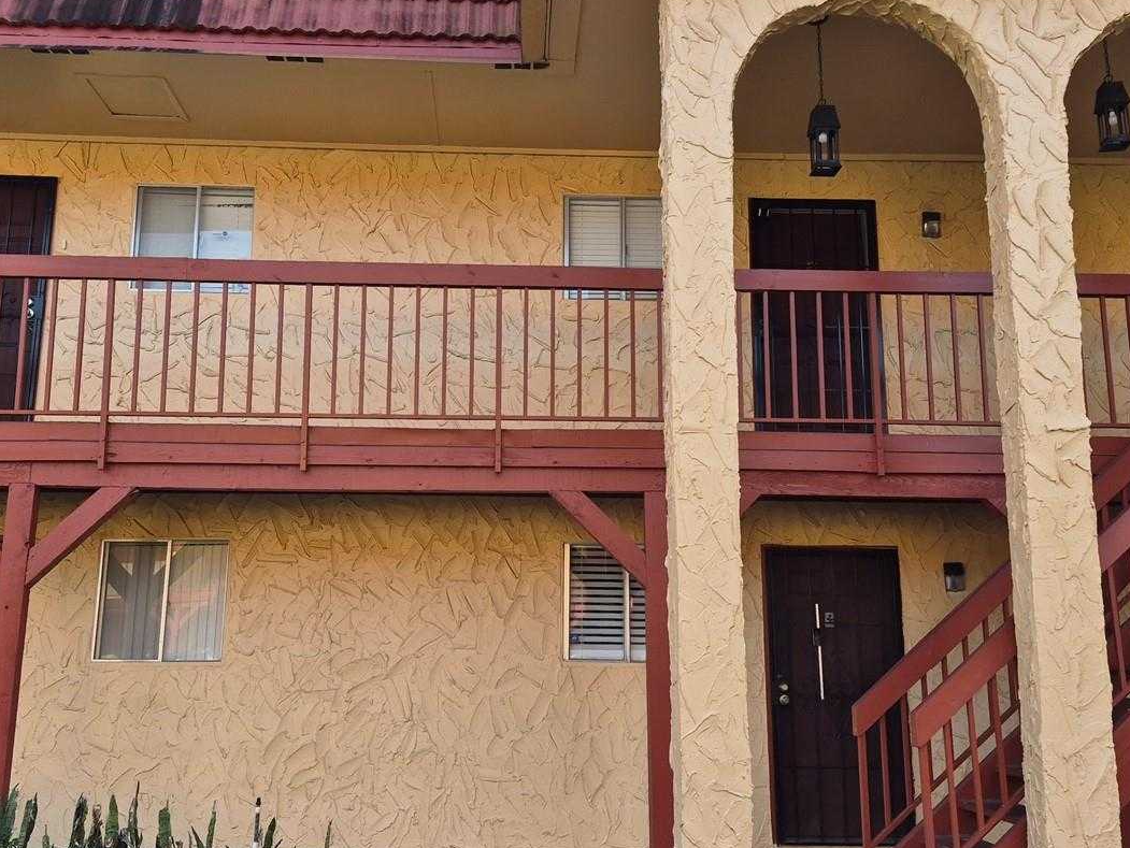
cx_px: 566
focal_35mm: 35
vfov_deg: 40.7
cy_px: 397
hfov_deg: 52.6
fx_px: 1143
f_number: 1.8
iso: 80
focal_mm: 5.4
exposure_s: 1/2176
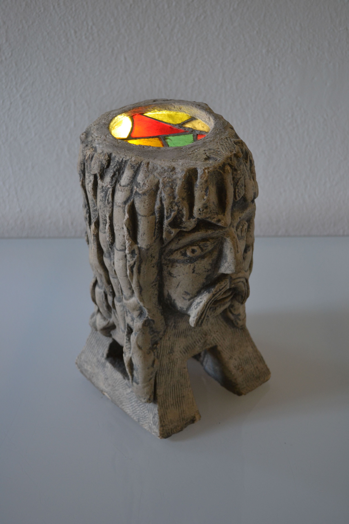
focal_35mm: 42
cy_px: 262
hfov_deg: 31.9
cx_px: 174
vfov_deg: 46.4
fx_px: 611
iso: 400
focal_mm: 28
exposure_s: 1/25
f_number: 4.5
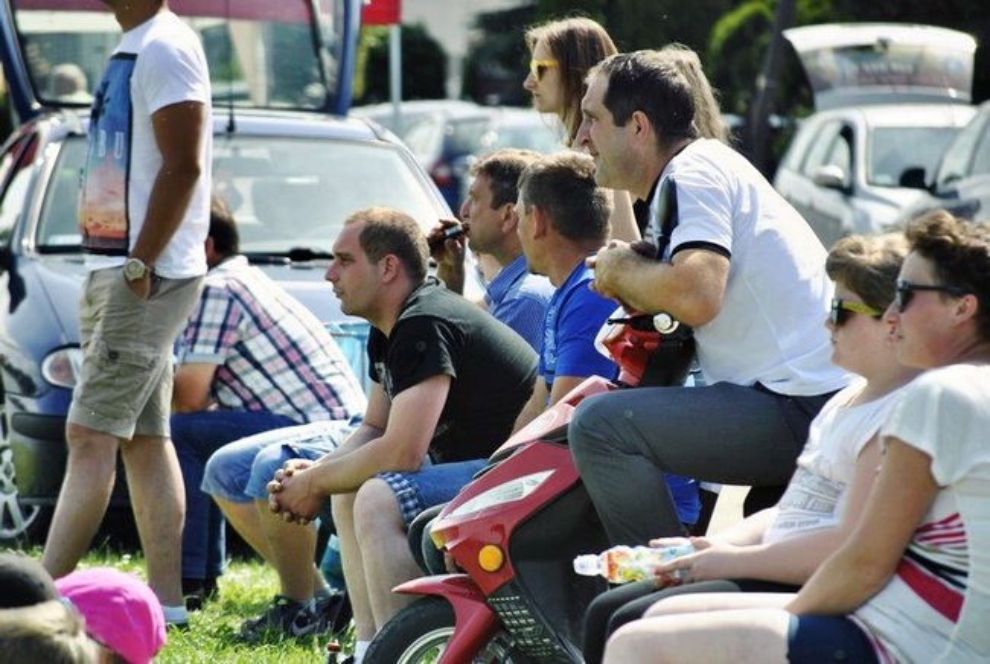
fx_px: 7439
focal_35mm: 270
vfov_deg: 5.1
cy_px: 332
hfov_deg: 7.6
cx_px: 495
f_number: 5.6
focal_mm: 180
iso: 220
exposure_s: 1/500
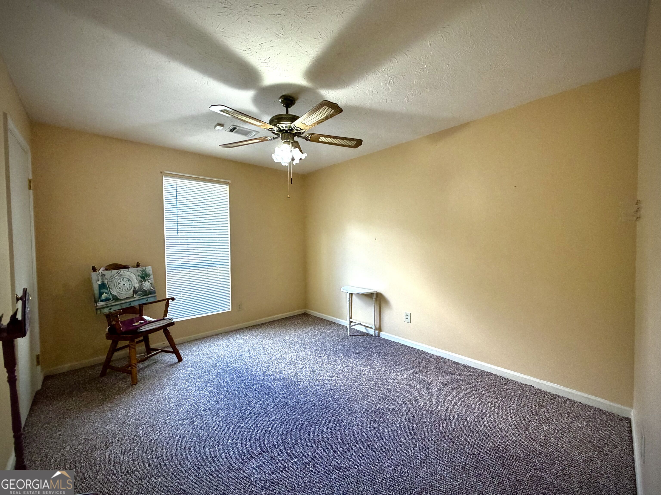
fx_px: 267
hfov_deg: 102.1
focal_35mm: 14
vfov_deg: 85.7
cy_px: 248
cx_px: 330
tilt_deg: -1.2
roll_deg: +0.3
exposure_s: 1/60
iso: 400
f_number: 2.2
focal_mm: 2.22
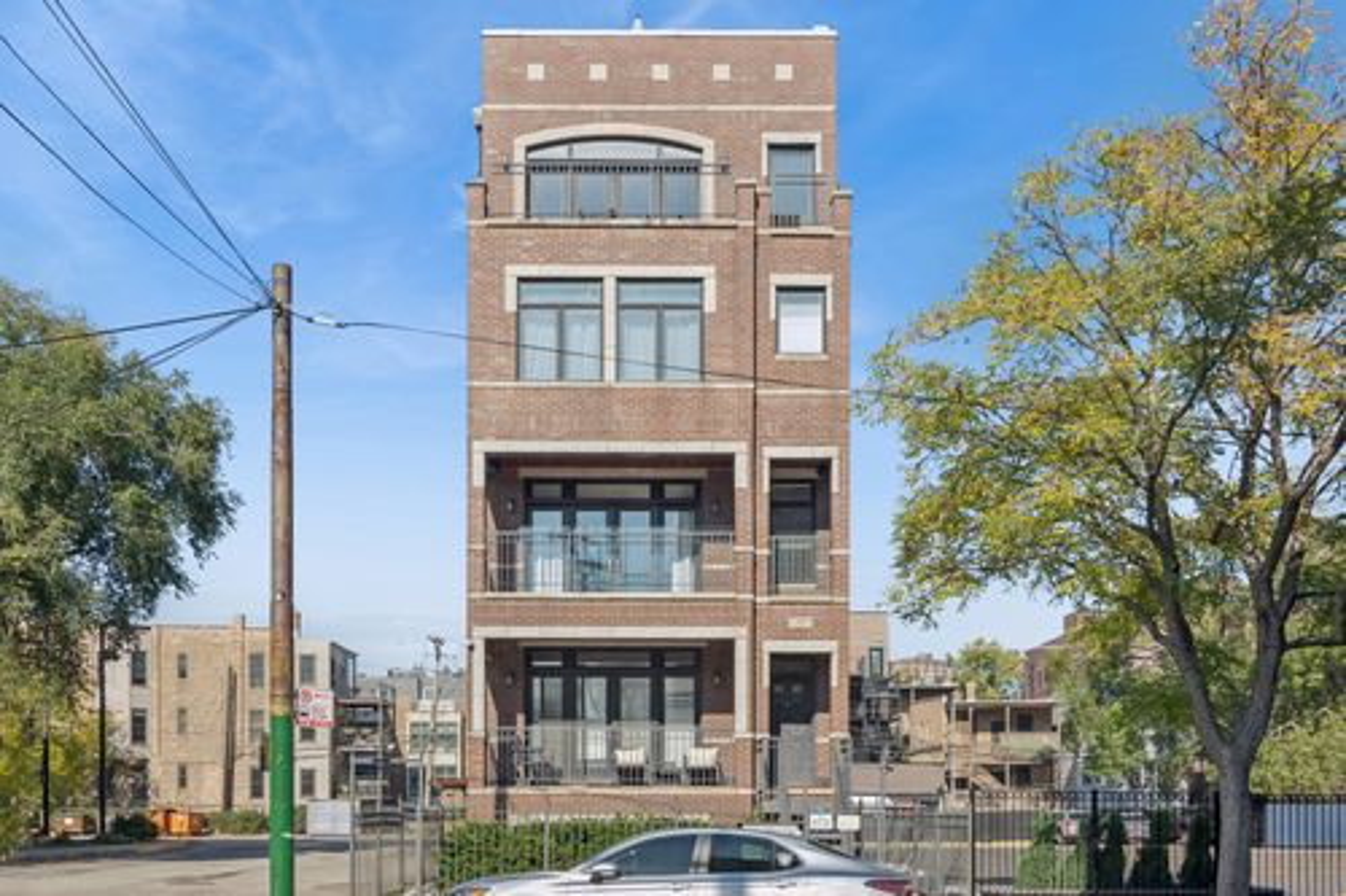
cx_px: 673
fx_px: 1159
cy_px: 448
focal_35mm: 31
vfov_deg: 42.3
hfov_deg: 60.3
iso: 400
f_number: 8
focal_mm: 21
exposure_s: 1/640
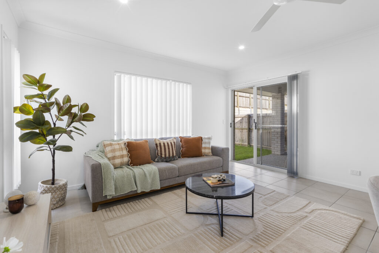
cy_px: 126
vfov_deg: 73.8
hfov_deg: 96.7
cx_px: 190
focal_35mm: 16
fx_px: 168
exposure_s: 1/15
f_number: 6.3
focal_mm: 16
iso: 800
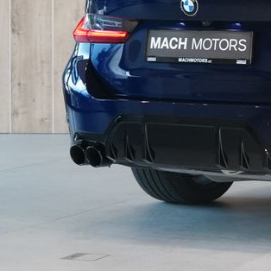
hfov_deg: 10.0
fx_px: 1497
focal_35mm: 169
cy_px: 32
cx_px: 406
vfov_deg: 10.3
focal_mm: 61
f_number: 5.6
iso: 6400
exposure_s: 1/160
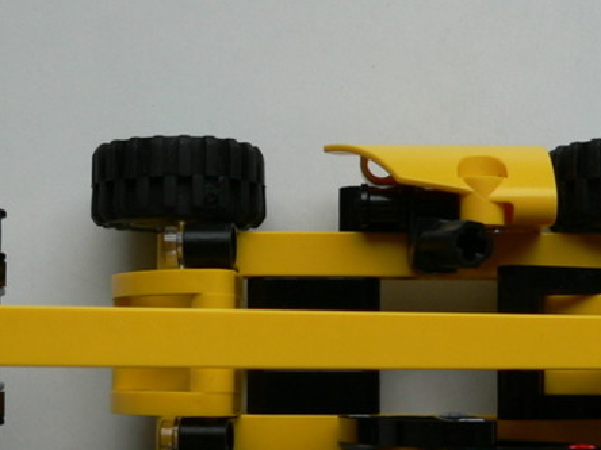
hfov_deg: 26.7
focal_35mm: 73
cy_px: 376
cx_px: 299
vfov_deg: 19.9
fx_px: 1267
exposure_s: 1/200
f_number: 3.3
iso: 80
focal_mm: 6
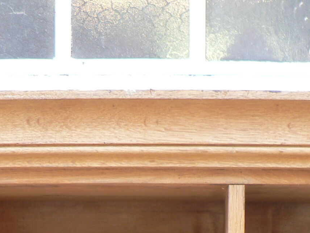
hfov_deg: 18.1
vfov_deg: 13.0
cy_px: 346
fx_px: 967
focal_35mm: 108
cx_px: 226
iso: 80
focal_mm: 6
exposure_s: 1/40
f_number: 2.8
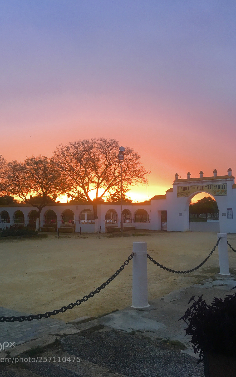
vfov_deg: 61.2
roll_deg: +0.3
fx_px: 319
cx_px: 99
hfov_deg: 40.5
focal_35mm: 31
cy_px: 188
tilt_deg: +4.8
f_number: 2.2
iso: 32
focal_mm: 4.15
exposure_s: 1/33
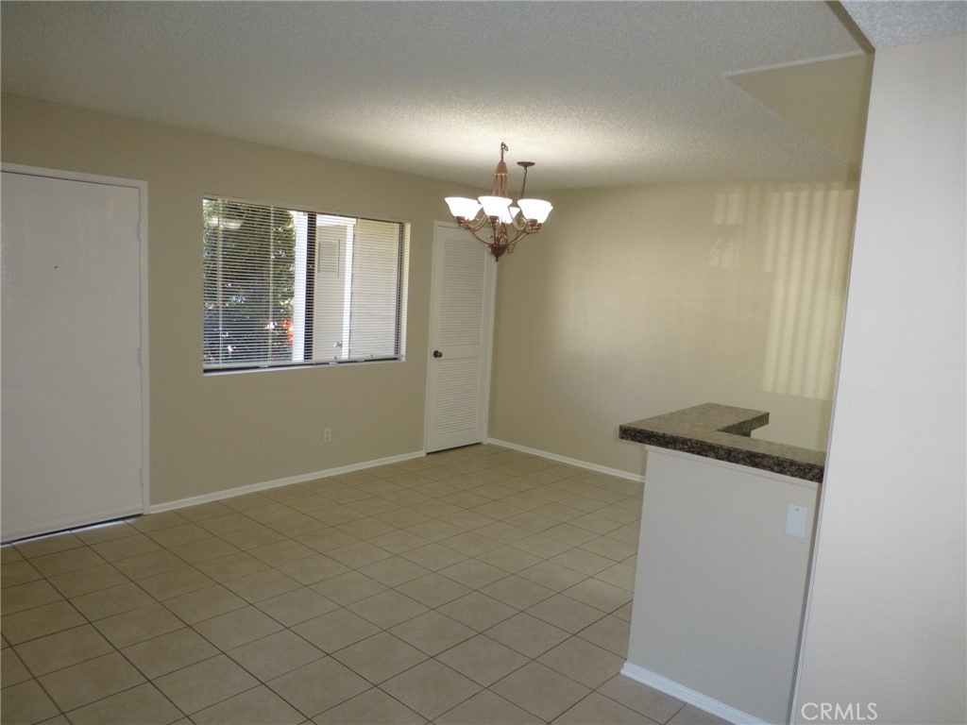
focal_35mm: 24
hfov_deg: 71.6
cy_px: 362
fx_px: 670
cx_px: 484
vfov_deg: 56.8
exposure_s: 1/60
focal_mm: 4.3
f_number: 3.3
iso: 250
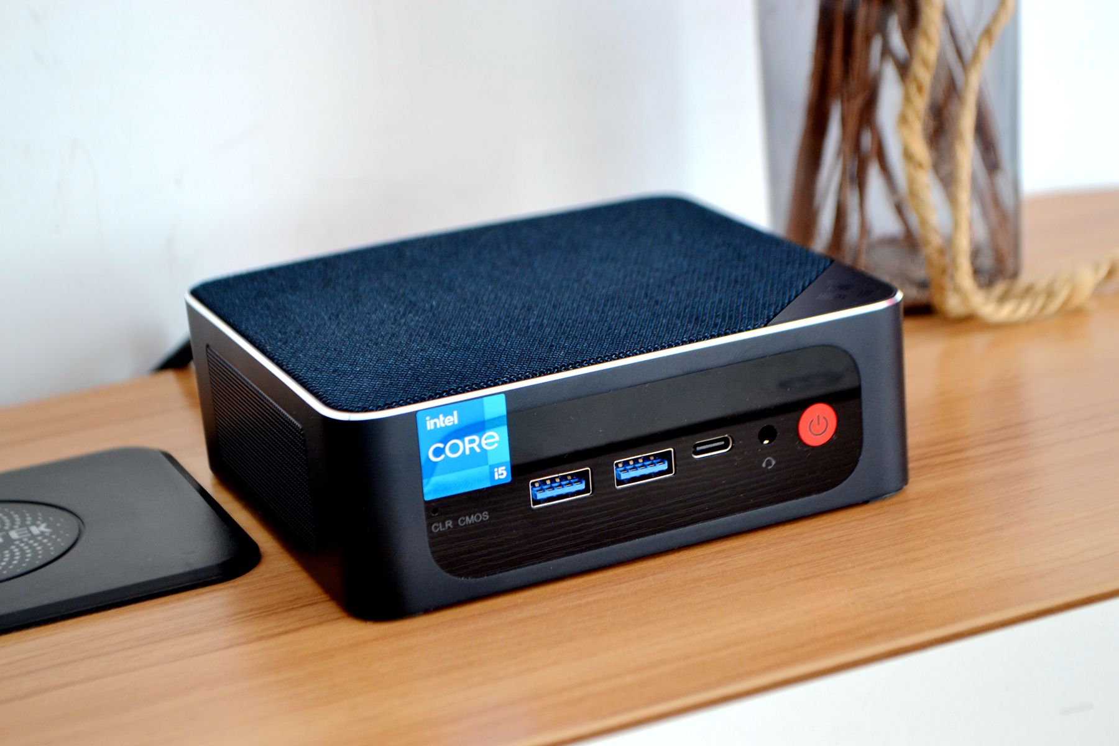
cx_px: 560
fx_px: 2564
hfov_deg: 24.6
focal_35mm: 82
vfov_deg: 16.6
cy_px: 373
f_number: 5.6
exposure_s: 1/25
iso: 400
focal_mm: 55
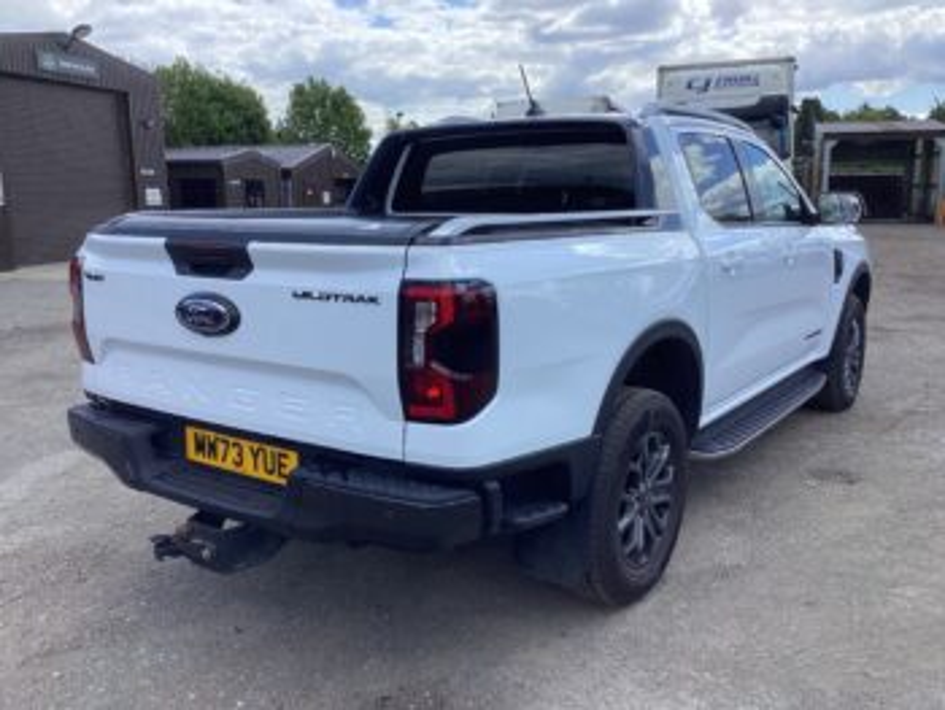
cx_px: 472
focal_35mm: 31
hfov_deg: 58.3
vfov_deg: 45.5
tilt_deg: -11.9
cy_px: 355
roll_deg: +0.9
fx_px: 847
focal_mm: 3.3
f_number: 2.4
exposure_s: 1/815
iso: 25
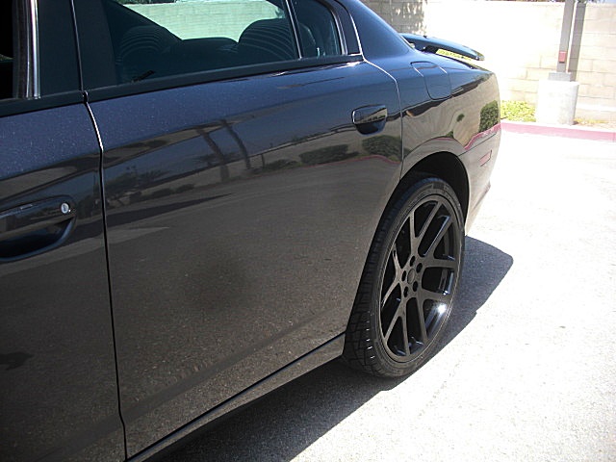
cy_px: 231
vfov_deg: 39.7
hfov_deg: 51.4
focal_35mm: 36
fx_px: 641
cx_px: 308
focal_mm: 6.3
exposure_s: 1/250
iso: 50
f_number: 2.8
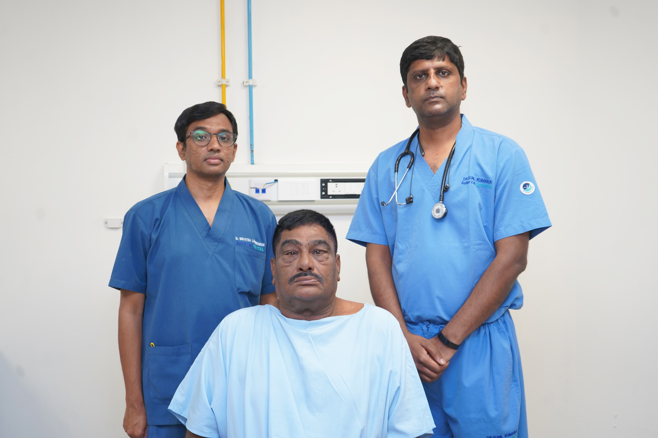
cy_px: 219
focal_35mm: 38
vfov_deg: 35.1
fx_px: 695
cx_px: 329
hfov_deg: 50.7
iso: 800
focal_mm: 38
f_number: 4
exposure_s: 1/100
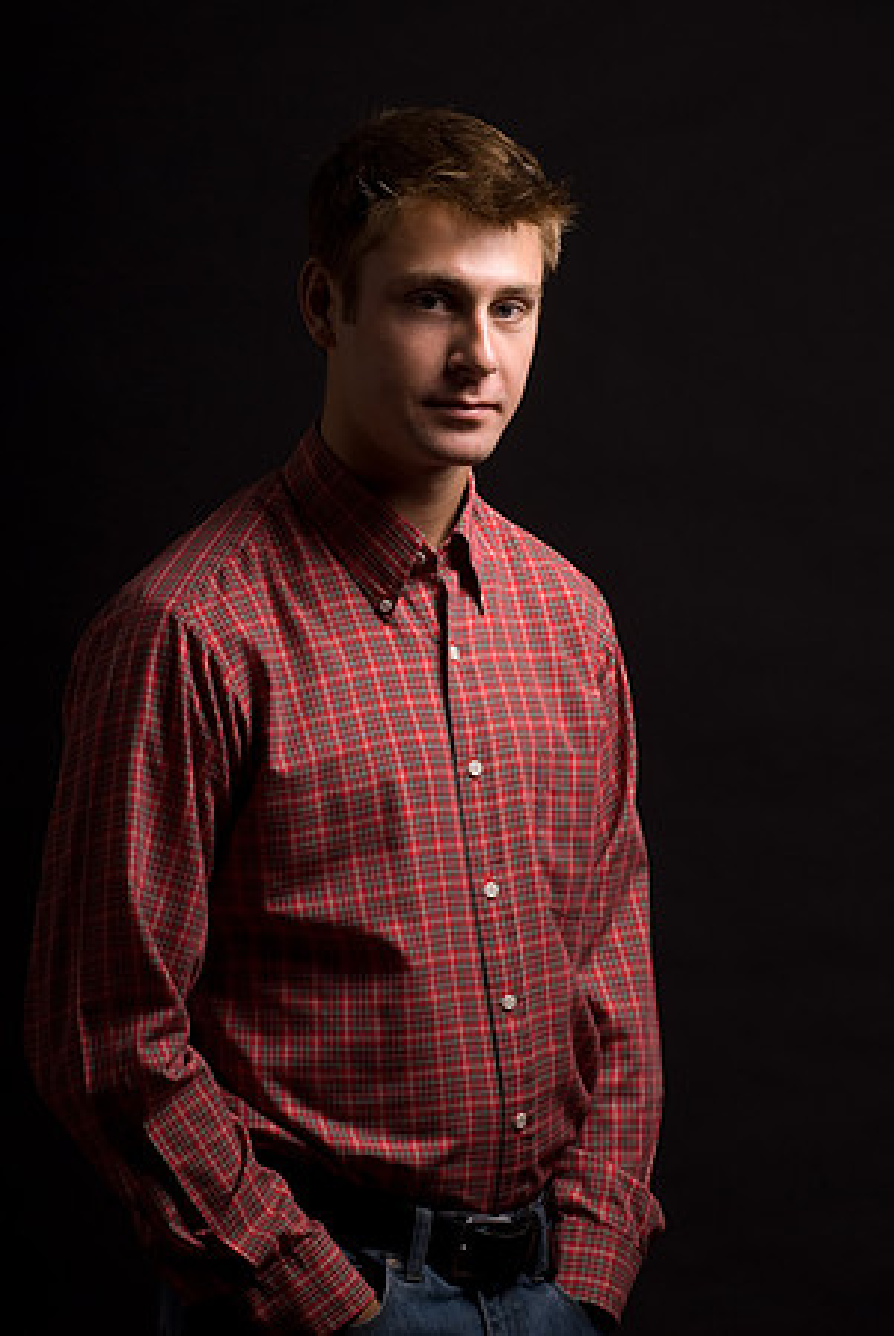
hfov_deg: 9.2
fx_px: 5574
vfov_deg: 13.7
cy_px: 668
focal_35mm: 150
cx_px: 447
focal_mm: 100
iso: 100
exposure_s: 1/250
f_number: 8
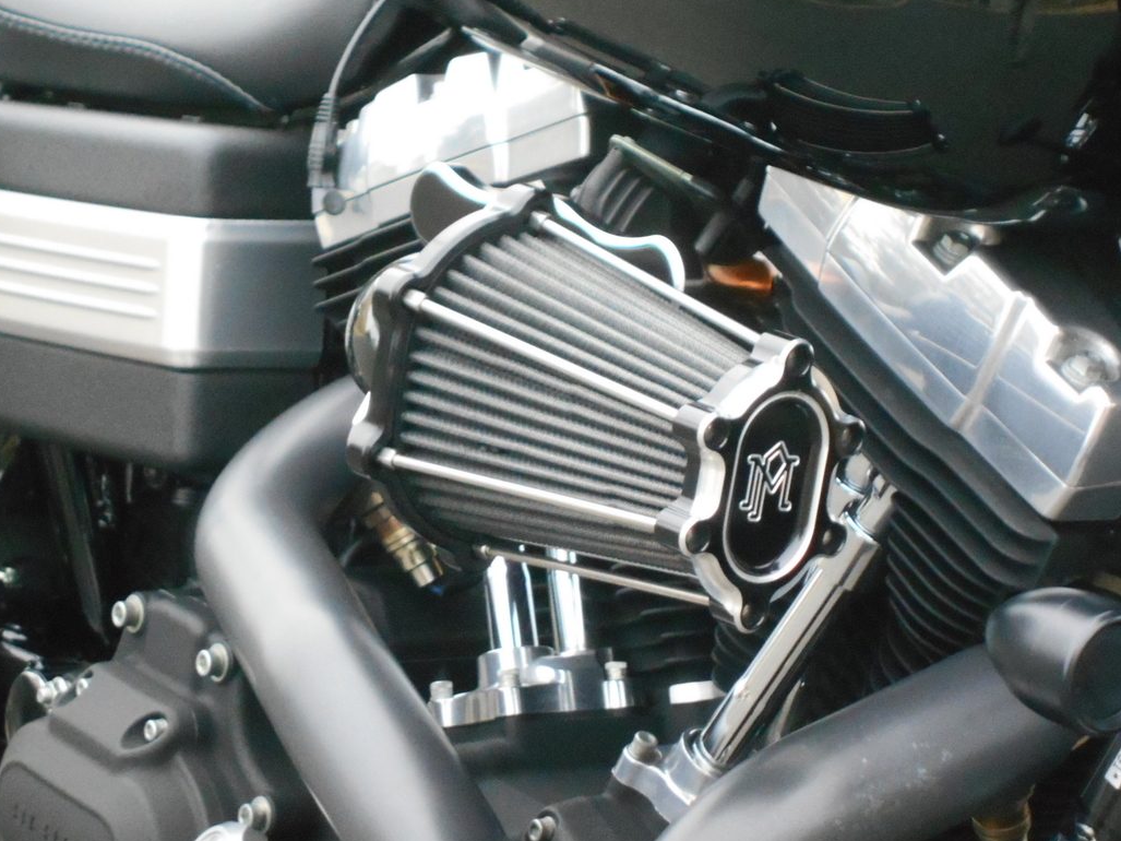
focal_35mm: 132
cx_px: 642
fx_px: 4274
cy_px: 378
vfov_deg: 11.2
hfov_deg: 14.9
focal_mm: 20.1
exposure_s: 1/200
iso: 800
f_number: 6
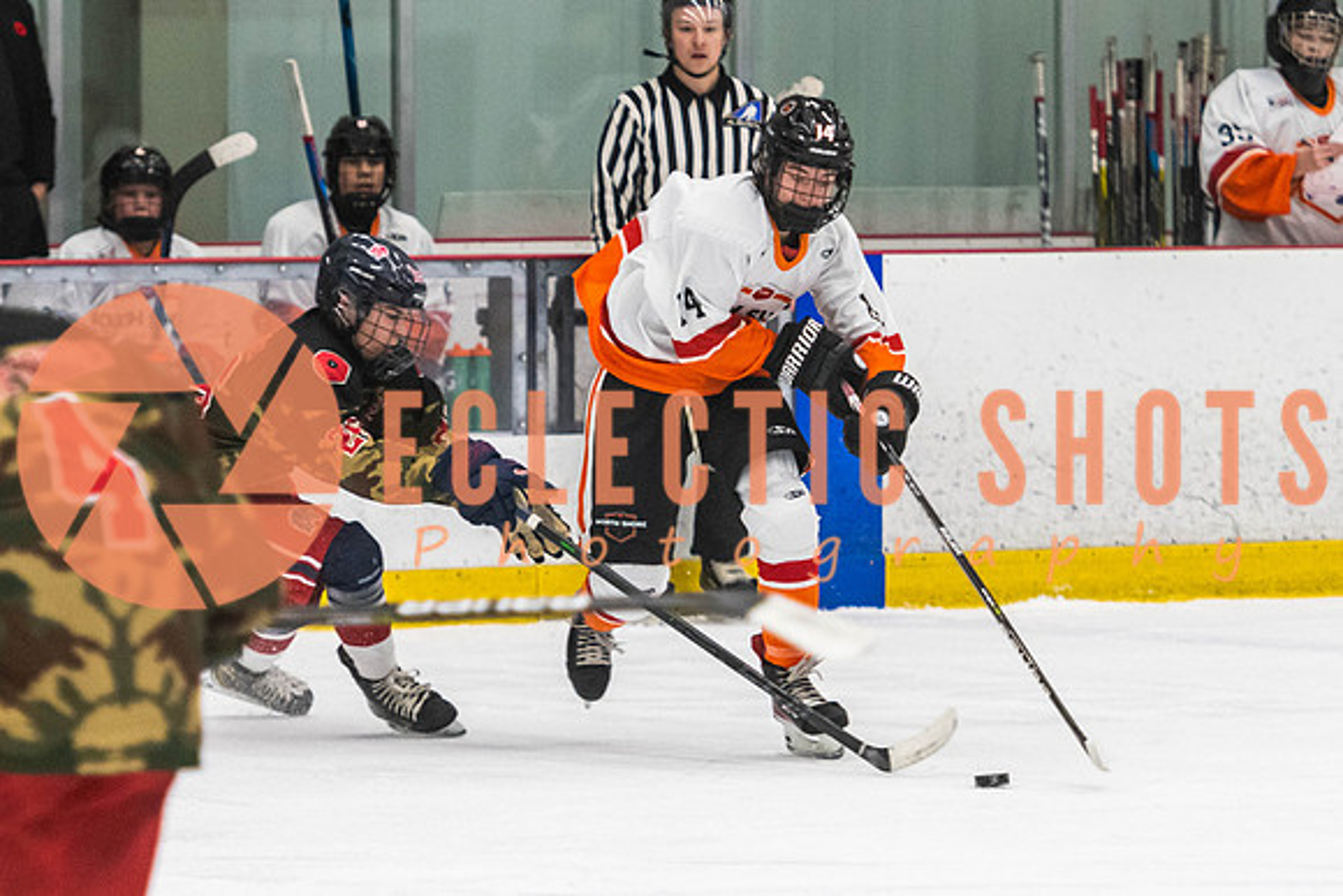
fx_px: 11146
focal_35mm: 299
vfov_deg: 4.6
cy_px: 448
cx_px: 824
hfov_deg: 6.9
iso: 1400
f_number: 2.8
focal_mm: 135
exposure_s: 1/640
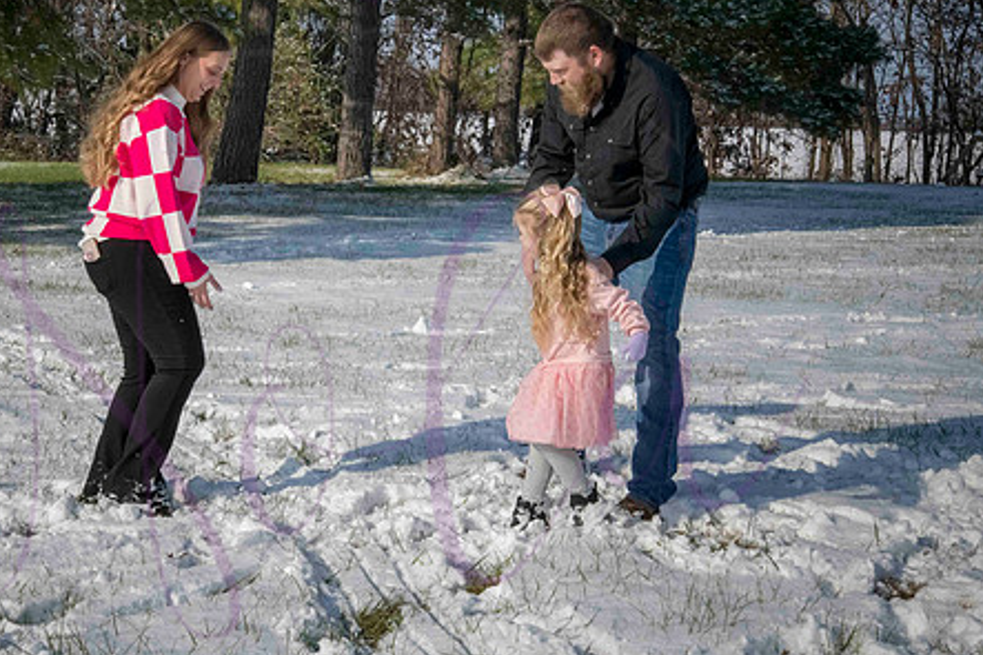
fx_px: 2074
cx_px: 364
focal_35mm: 76
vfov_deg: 17.9
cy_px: 236
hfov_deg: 26.6
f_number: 22
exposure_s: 1/800
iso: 800
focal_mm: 58
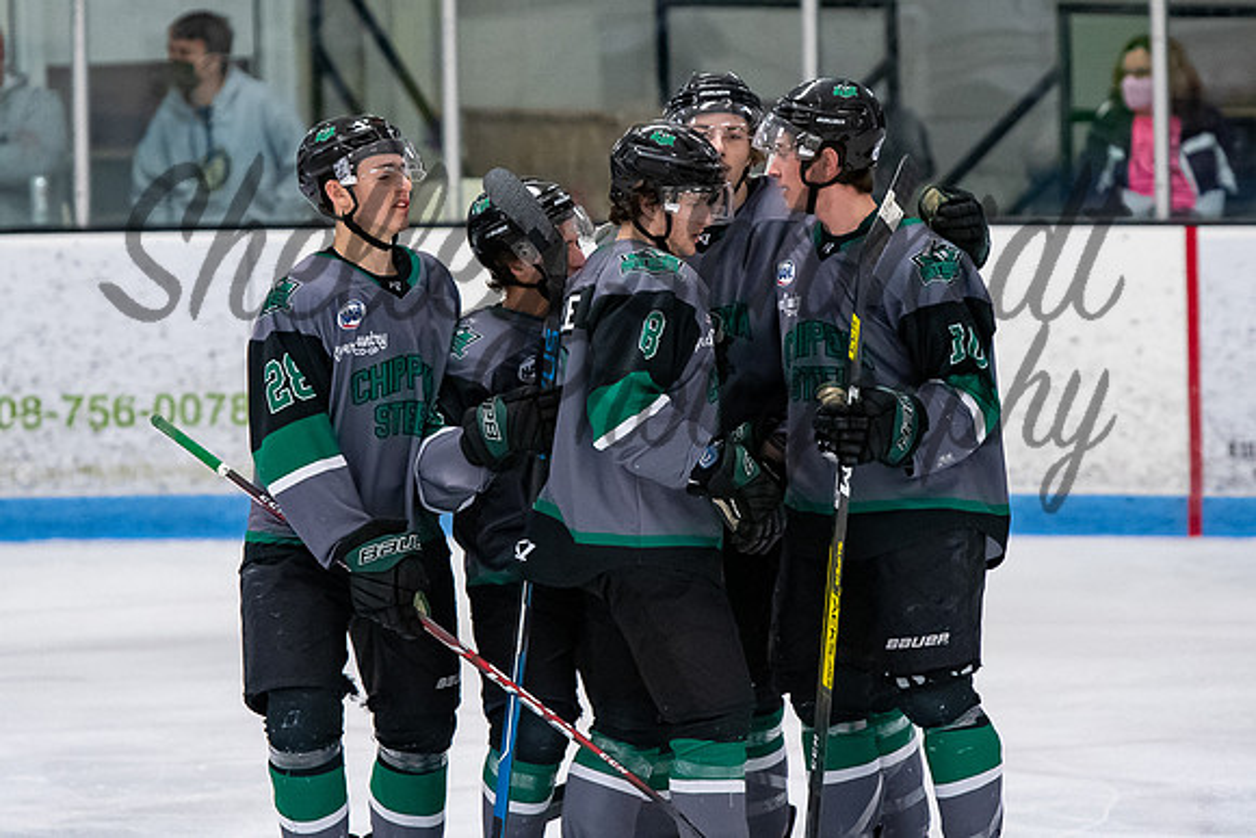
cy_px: 254
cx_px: 644
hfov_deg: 4.8
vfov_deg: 3.2
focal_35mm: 428
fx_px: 14940
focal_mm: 200
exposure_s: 1/800
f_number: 3.5
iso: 3200
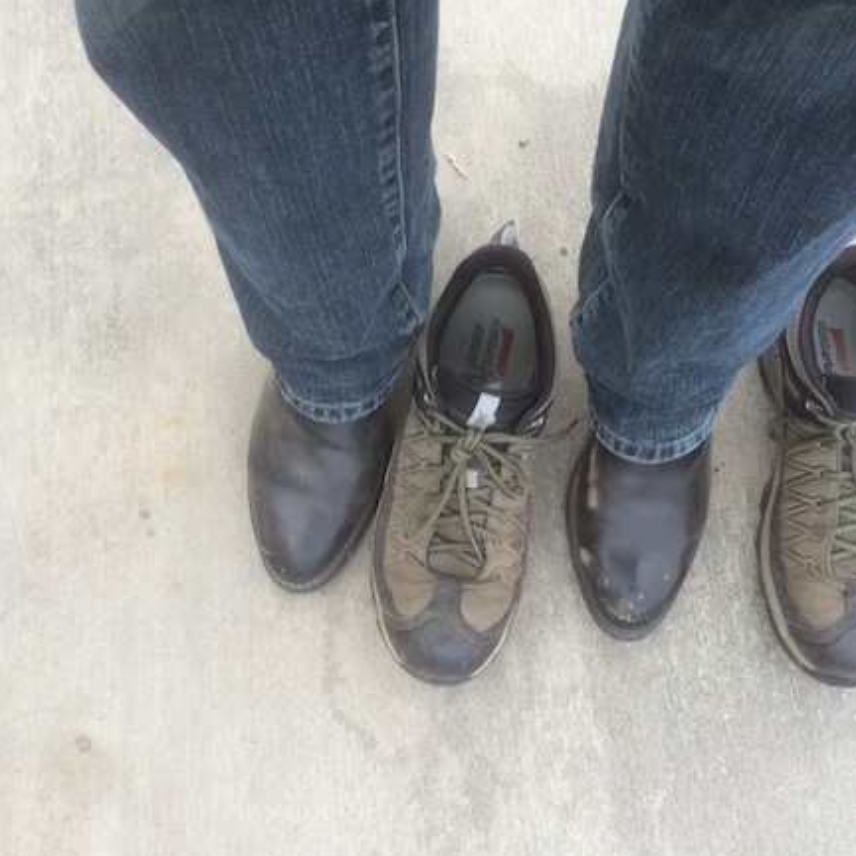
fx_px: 979
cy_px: 435
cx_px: 517
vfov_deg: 47.2
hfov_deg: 46.9
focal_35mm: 35
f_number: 2.2
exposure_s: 1/140
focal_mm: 4.15
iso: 32
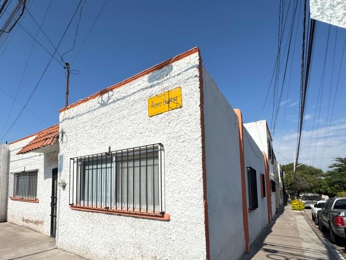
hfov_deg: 79.1
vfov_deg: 64.3
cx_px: 116
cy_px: 173
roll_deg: +0.2
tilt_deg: +3.8
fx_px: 200
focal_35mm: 20
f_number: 2.2
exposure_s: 1/2146
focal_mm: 2.22
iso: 50
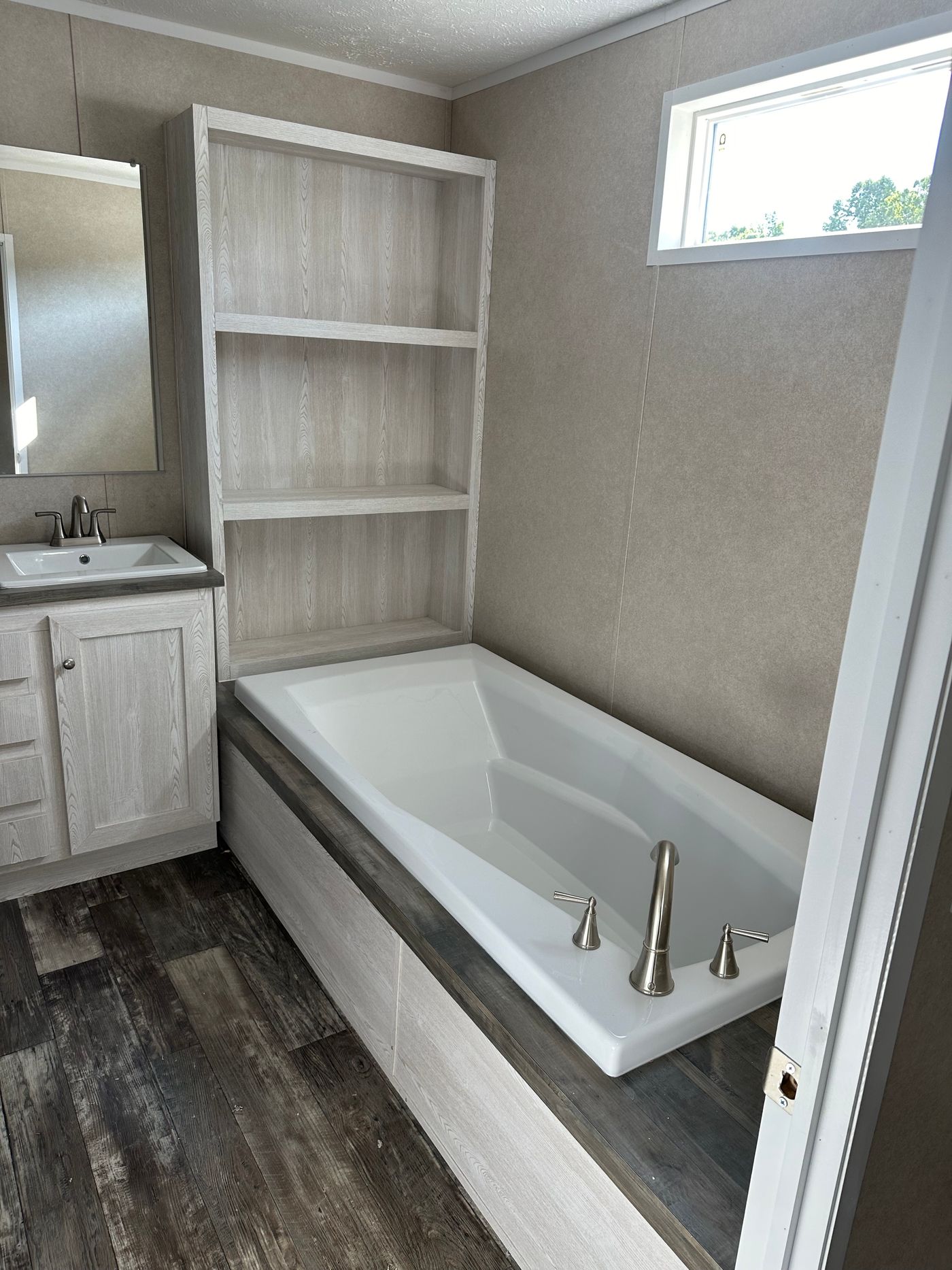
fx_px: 880
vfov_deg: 71.6
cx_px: 476
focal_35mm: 24
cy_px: 635
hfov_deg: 56.8
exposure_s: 1/121
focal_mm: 6.86
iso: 80
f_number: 1.78
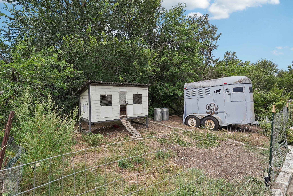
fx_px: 140
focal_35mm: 17
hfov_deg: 92.6
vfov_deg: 69.8
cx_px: 146
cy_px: 98
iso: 400
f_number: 8
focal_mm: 17.2
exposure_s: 1/500
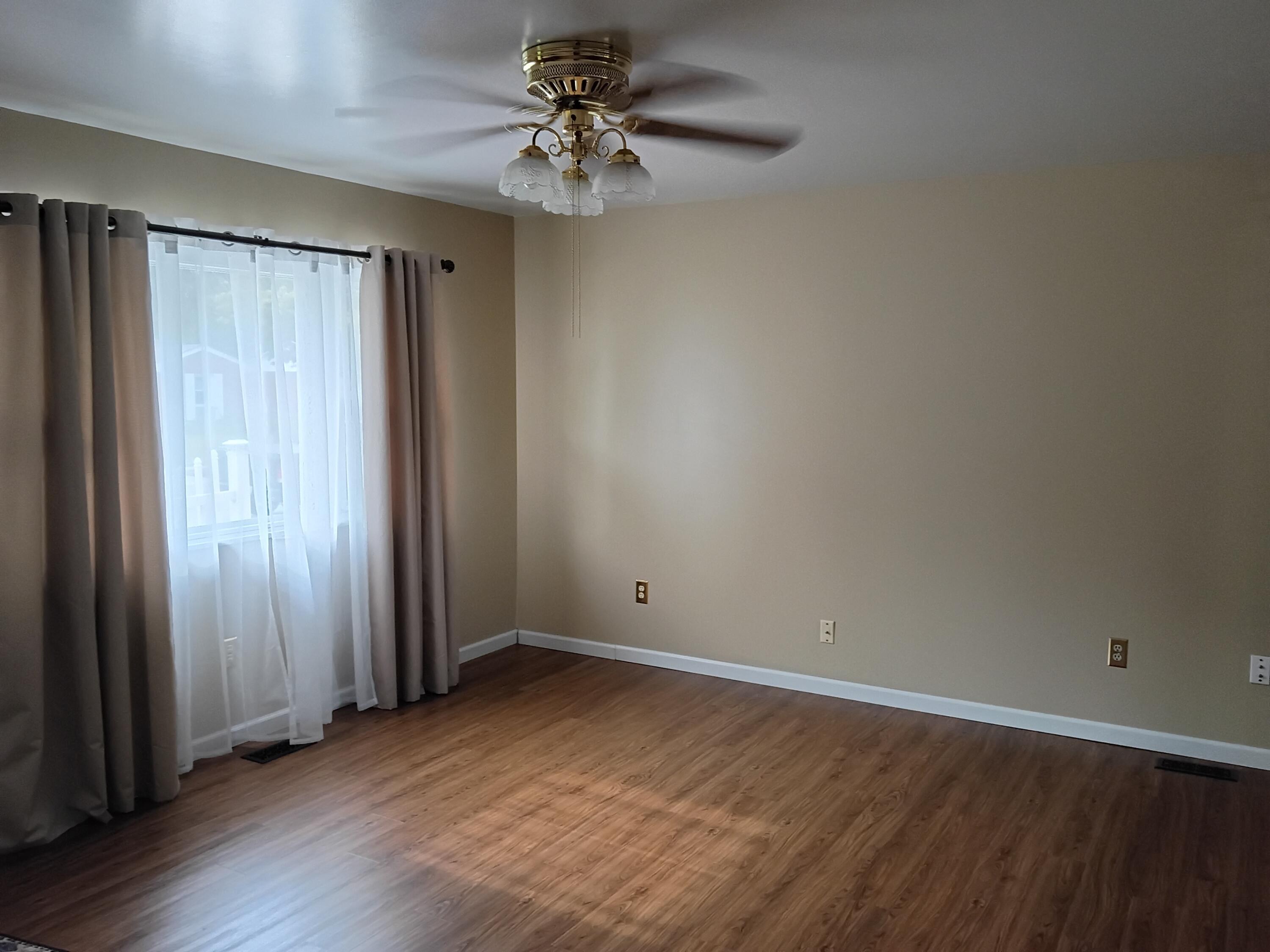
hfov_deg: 63.4
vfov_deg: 49.7
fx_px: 1027
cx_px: 635
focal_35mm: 28
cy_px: 476
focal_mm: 3.42
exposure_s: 1/40
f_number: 2.2
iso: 725
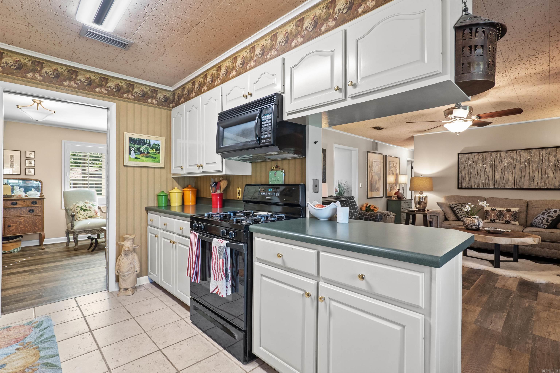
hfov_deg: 96.7
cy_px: 186
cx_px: 280
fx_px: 249
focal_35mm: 16
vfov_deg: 73.7
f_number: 5.6
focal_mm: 16
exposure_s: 1/8
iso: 1250
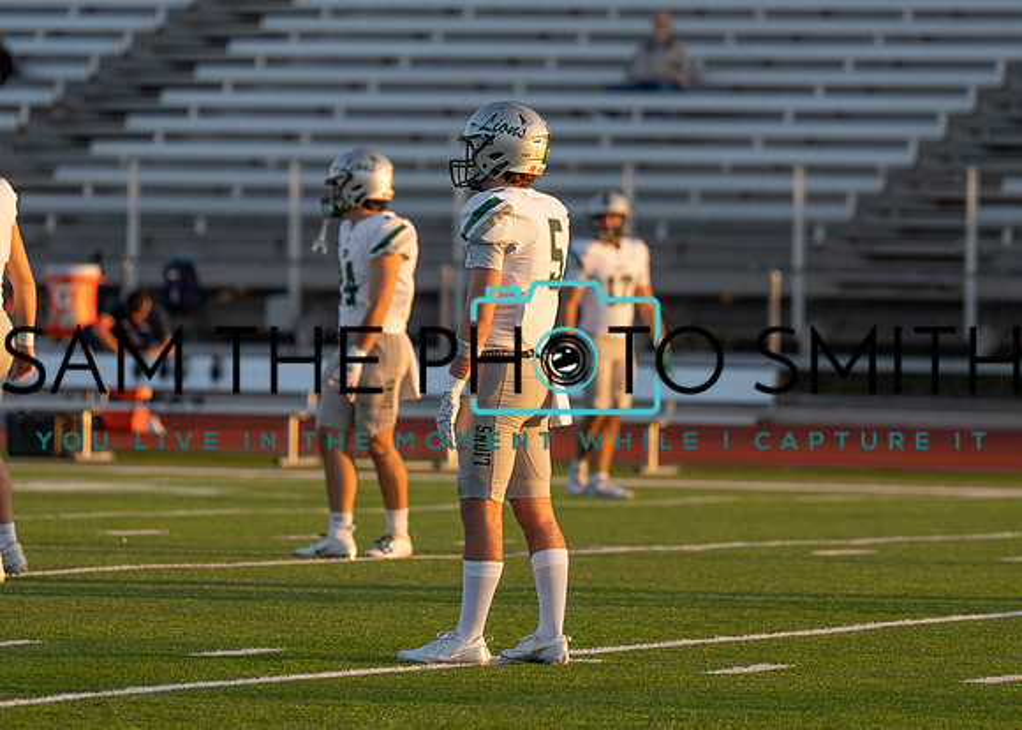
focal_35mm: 339
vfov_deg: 4.2
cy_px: 230
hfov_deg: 5.9
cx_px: 522
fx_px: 9847
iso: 100
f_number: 2.8
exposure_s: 1/1000
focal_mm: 200
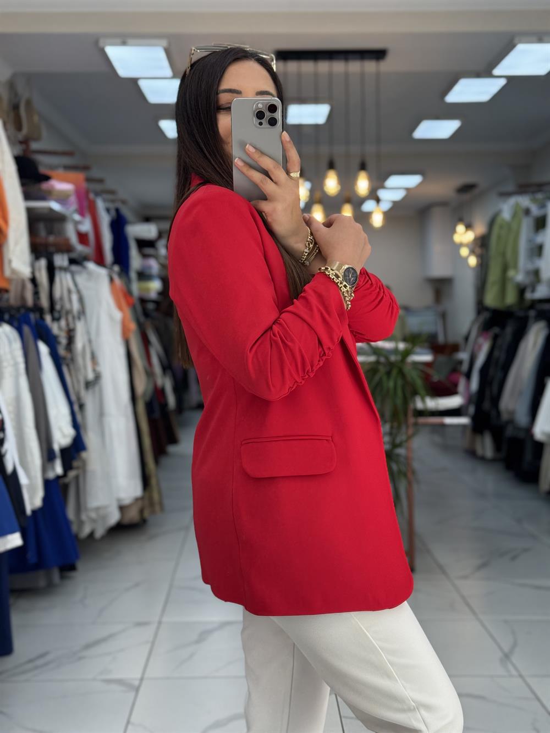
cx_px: 275
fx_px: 1017
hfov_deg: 30.3
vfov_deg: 39.7
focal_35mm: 48
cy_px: 366
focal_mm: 6.76
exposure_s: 1/100
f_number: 1.78
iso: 64
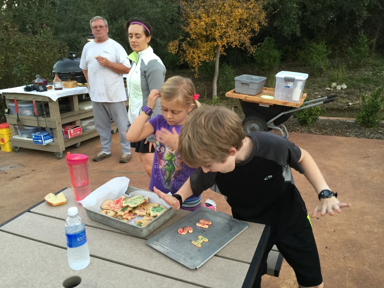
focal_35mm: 29
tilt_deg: -17.2
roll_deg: +3.6
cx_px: 192
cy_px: 144
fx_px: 322
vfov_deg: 48.2
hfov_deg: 61.7
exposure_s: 1/30
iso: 50
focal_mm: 4.15
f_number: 2.2
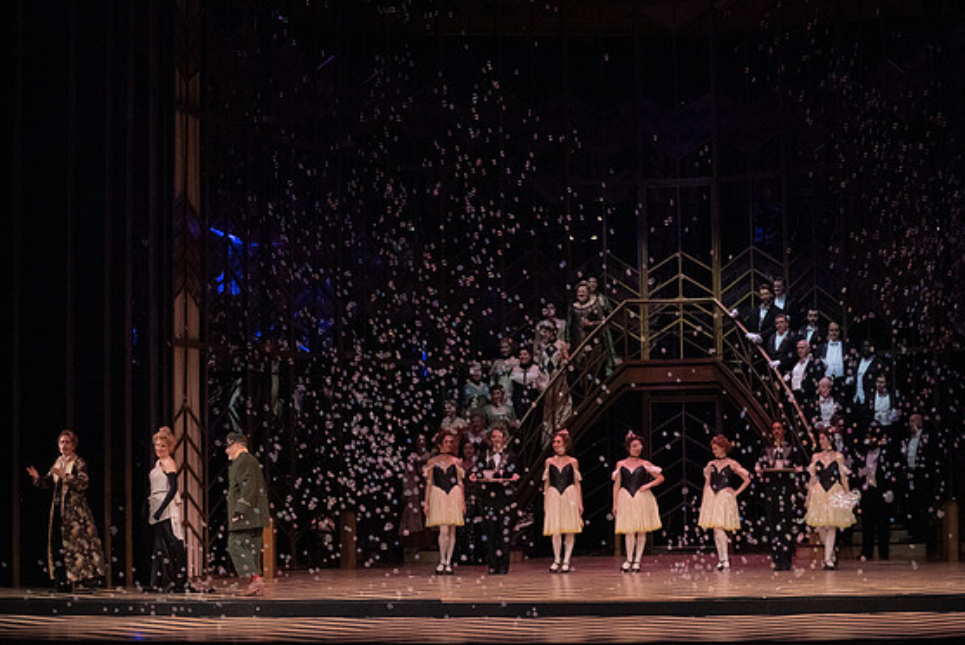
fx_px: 2011
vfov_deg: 18.2
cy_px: 313
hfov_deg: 27.0
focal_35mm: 75
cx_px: 499
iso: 12800
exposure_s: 1/400
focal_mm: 72
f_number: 18
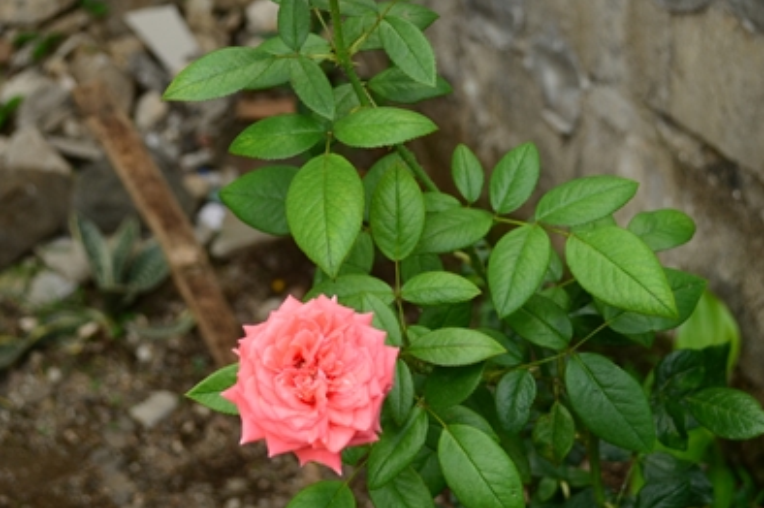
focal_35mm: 73
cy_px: 190
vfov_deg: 18.6
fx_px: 1548
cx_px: 381
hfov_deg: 27.7
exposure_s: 1/100
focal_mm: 32
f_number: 4.8
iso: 250
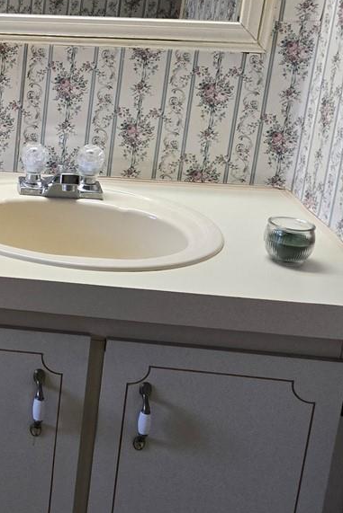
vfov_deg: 29.6
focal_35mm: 67
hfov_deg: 16.8
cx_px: -275
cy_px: 126
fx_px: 957
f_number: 1.8
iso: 200
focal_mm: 5.4
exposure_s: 1/120
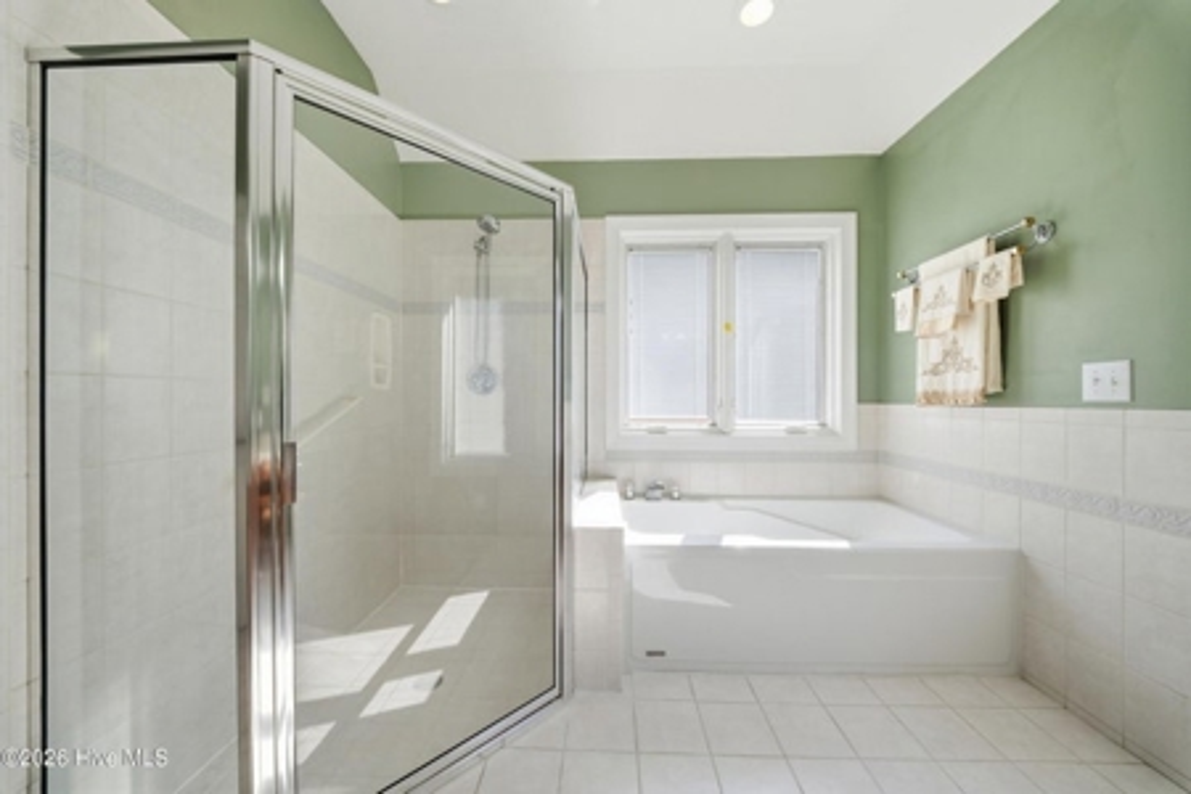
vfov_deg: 90.0
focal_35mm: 12
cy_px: 397
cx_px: 596
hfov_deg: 112.6
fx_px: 397
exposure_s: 1/640
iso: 250
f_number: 8
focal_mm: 12
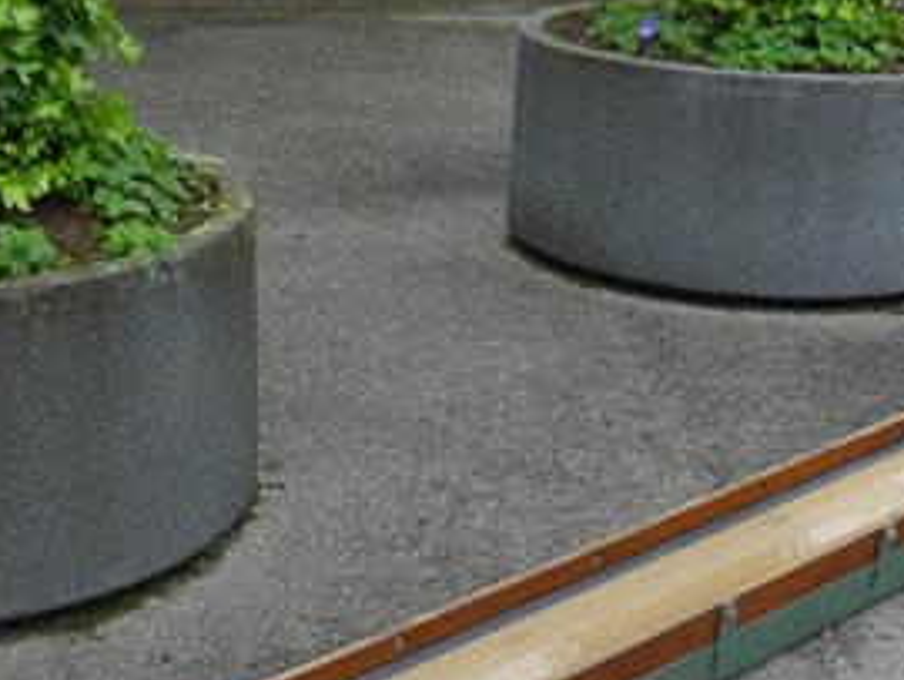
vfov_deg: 20.0
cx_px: 336
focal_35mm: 71
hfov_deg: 27.3
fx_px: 1856
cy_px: 717
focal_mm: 15
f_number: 4.5
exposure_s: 1/160
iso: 160
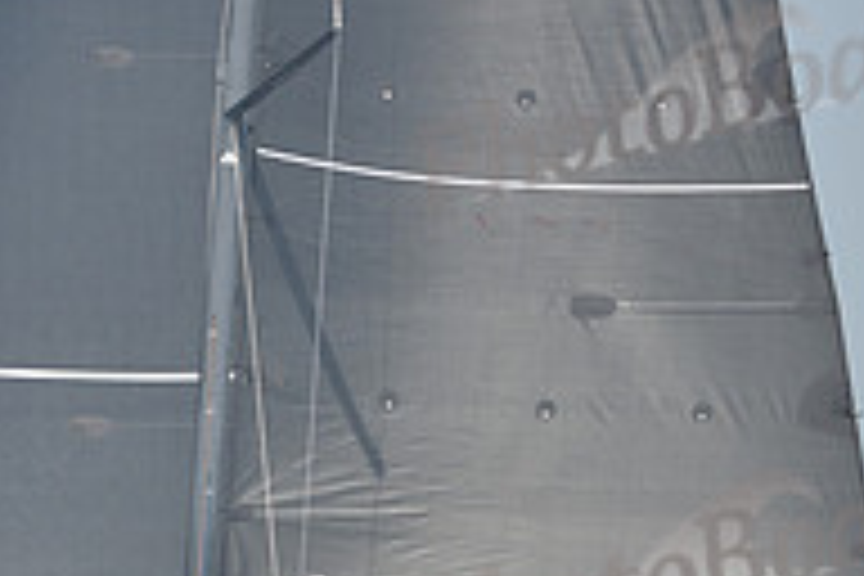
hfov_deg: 3.4
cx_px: 184
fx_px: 14519
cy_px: 394
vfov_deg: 2.3
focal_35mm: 605
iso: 280
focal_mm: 200
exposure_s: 1/1000
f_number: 8
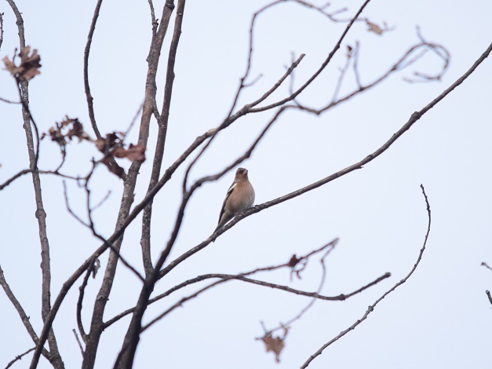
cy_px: 148
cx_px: 256
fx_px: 14708
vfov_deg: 1.4
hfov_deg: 1.9
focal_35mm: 1035
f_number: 6.3
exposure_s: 1/640
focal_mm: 500
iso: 1250
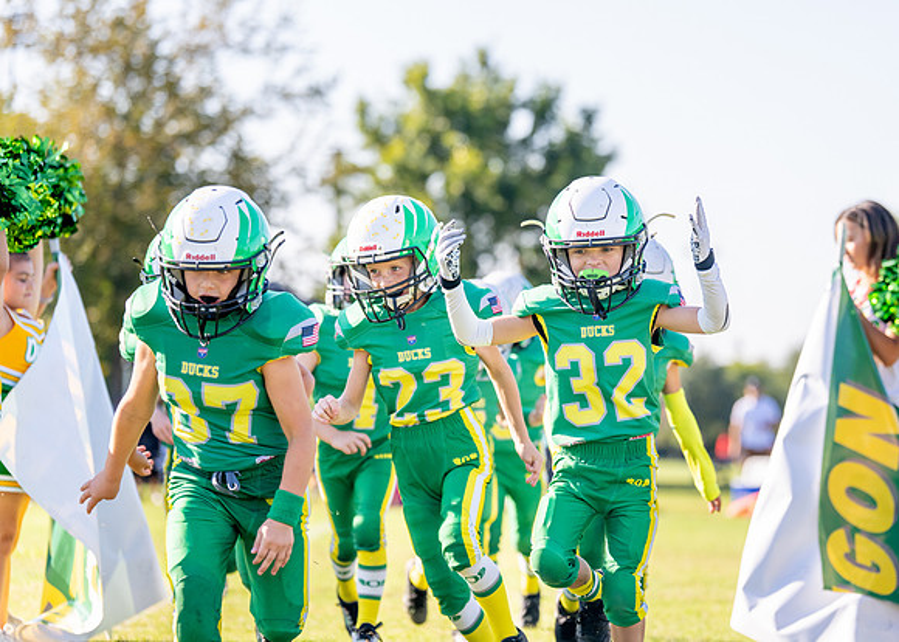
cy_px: 321
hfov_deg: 15.2
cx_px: 492
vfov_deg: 10.9
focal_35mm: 132
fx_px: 3371
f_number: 2.8
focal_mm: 121
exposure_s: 1/2500
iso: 320
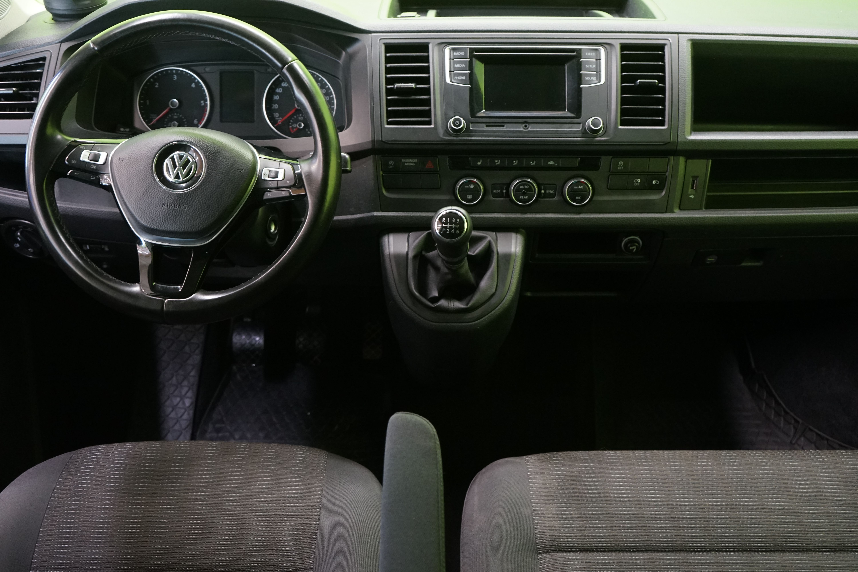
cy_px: 286
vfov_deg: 37.9
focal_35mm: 35
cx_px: 429
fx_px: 834
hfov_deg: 54.4
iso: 2500
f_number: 5
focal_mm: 35
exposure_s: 1/20
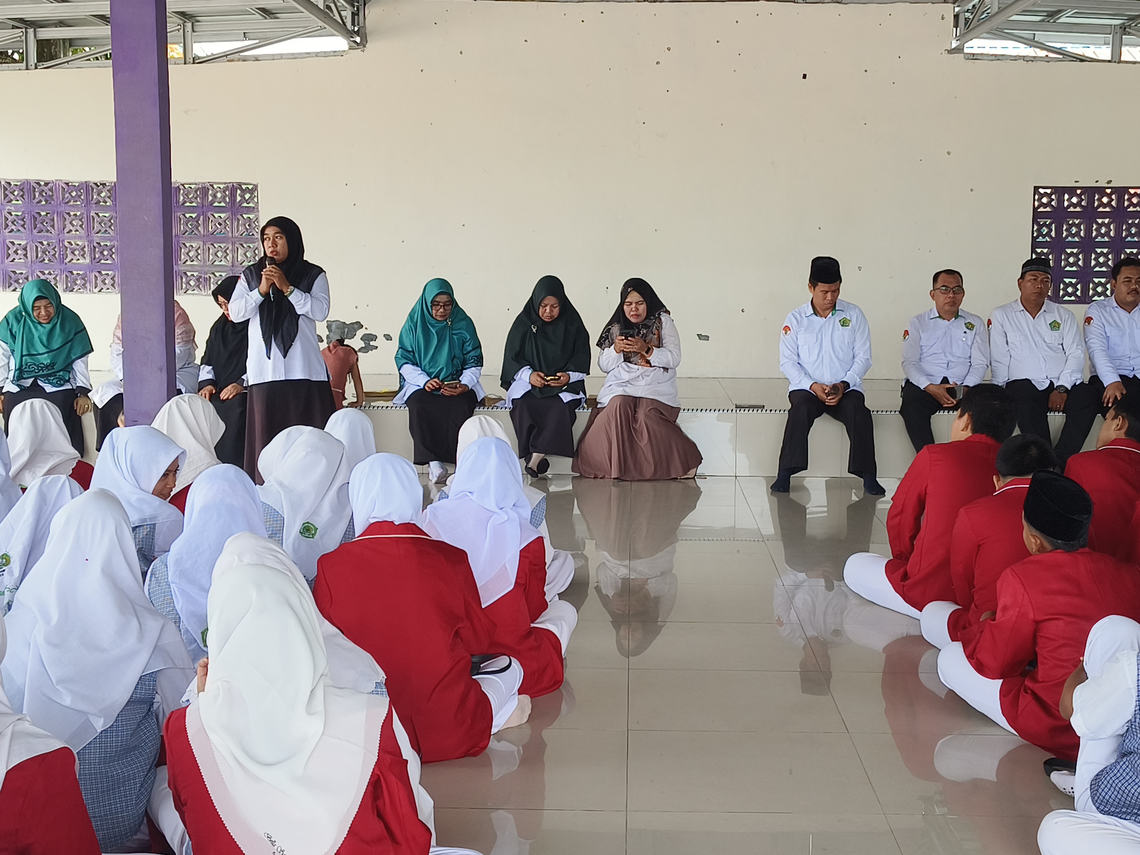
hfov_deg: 42.0
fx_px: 1482
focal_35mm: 45
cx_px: 628
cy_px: 468
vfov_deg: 32.2
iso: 50
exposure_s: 1/188
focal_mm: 5.56
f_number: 1.88
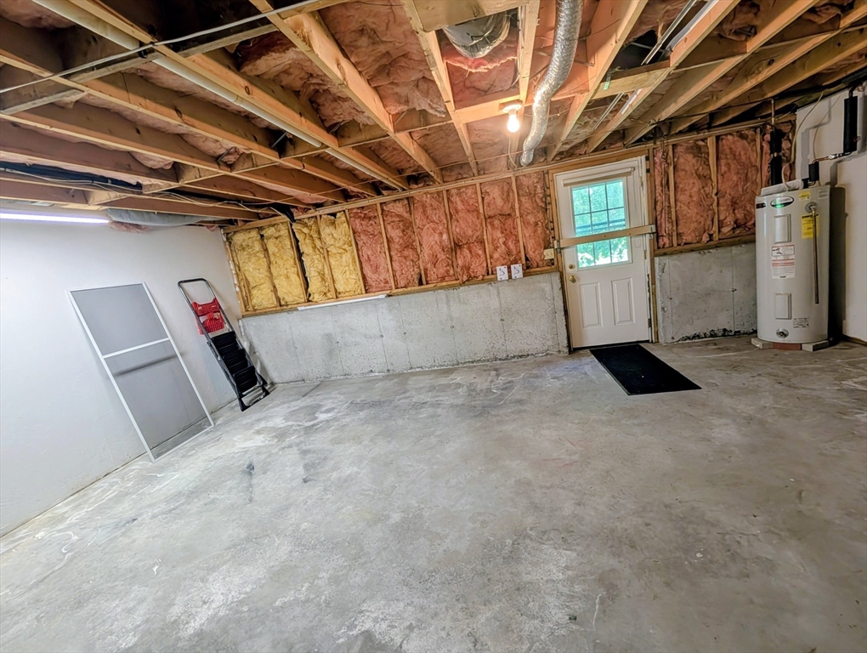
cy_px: 326
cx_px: 434
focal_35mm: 12
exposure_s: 1/40
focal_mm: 2.02
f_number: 1.7
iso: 79
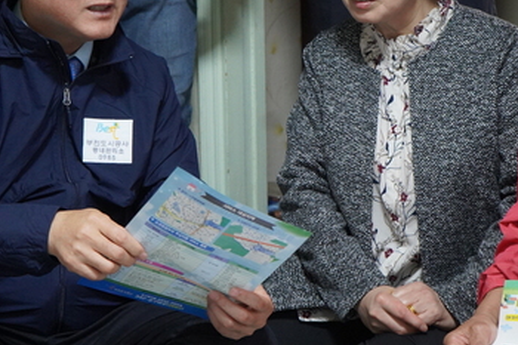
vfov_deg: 14.3
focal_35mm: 95
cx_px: 293
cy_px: 100
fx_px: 1366
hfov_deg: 21.5
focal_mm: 52
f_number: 4.5
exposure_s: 1/160
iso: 6400
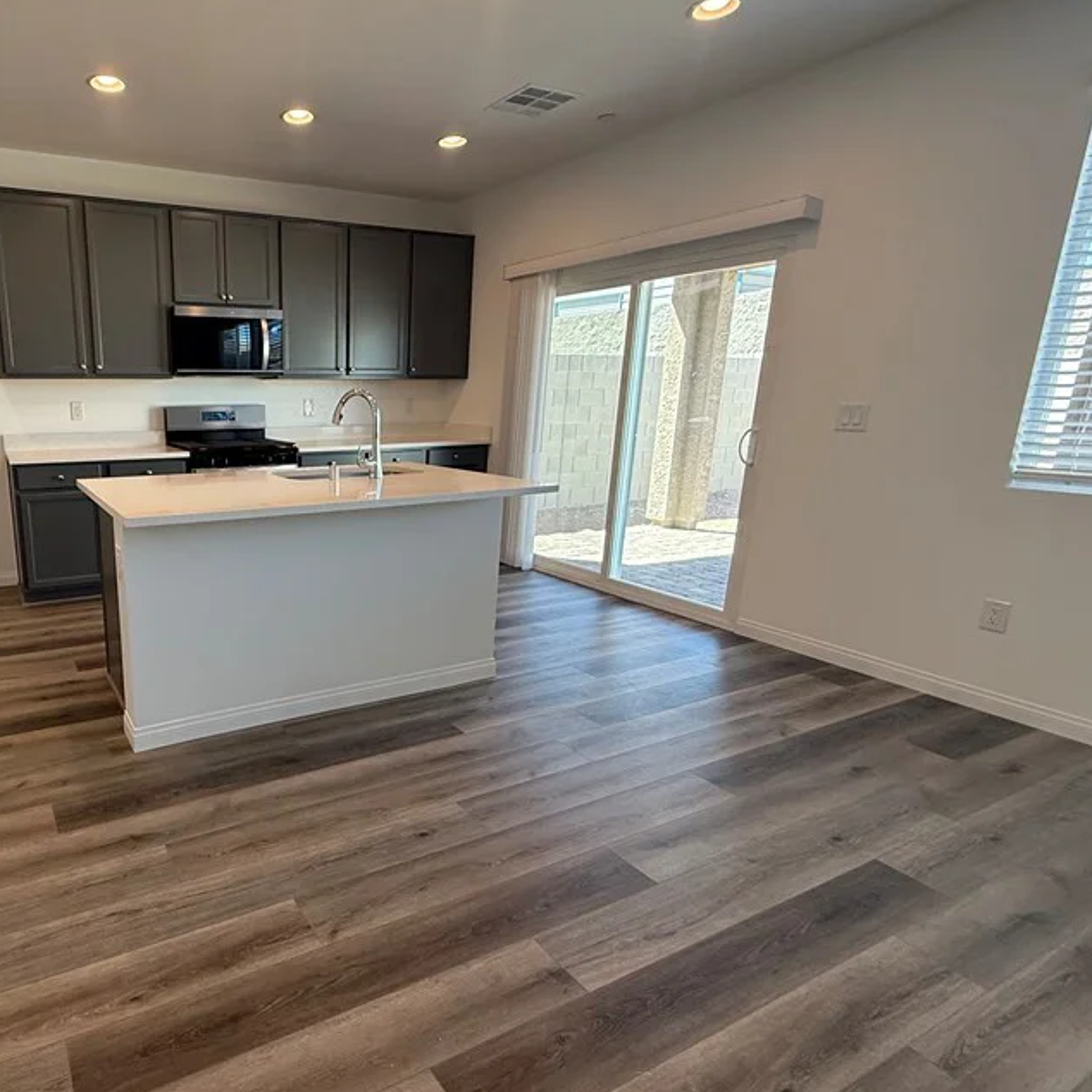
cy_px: 558
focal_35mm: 20
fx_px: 714
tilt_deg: -13.9
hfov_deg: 70.5
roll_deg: -0.1
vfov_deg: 74.8
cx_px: 293
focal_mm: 2.22
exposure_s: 1/120
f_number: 2.2
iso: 160
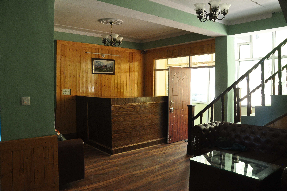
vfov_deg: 47.8
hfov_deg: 67.4
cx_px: 144
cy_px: 96
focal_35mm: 27
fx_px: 215
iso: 800
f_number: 6.3
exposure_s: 1/15
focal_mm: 18
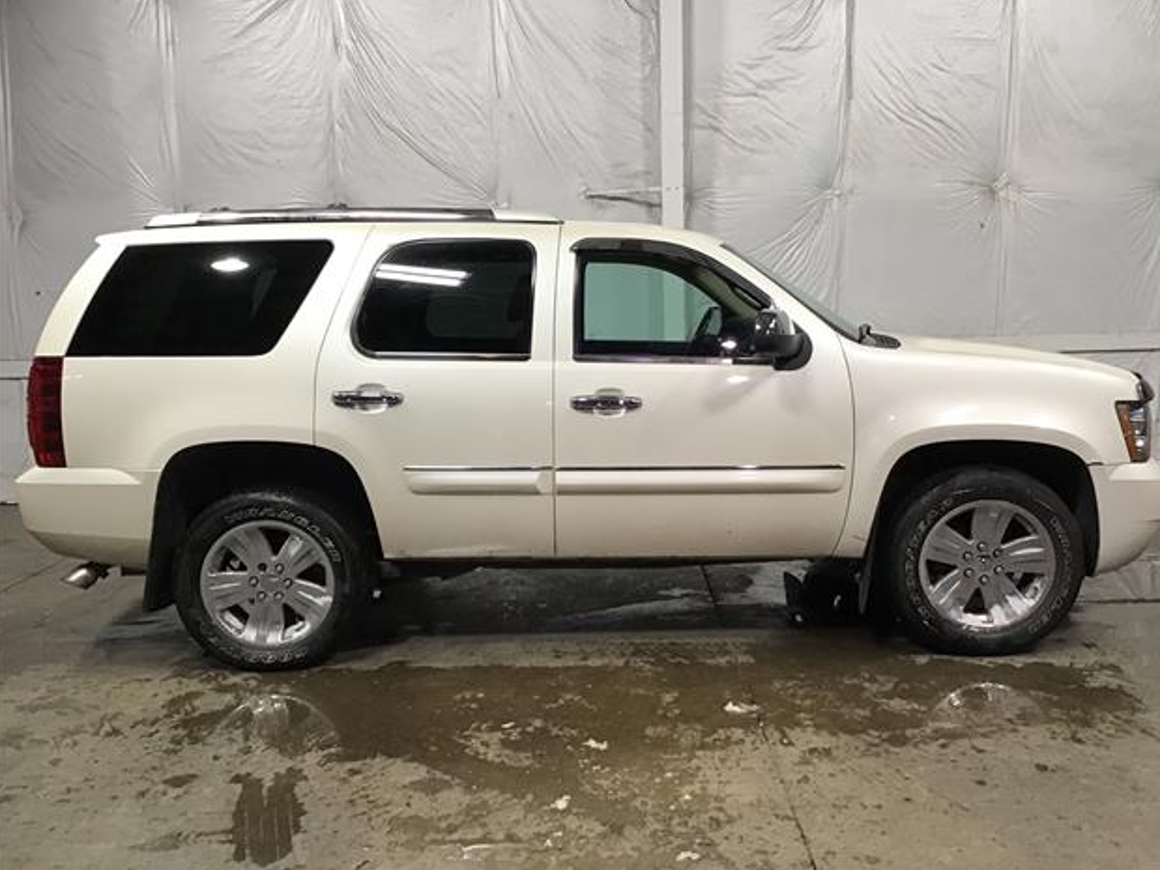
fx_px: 1072
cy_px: 427
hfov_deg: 56.8
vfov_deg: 44.2
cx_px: 591
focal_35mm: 32
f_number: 2.4
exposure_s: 1/30
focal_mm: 3.3
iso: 50
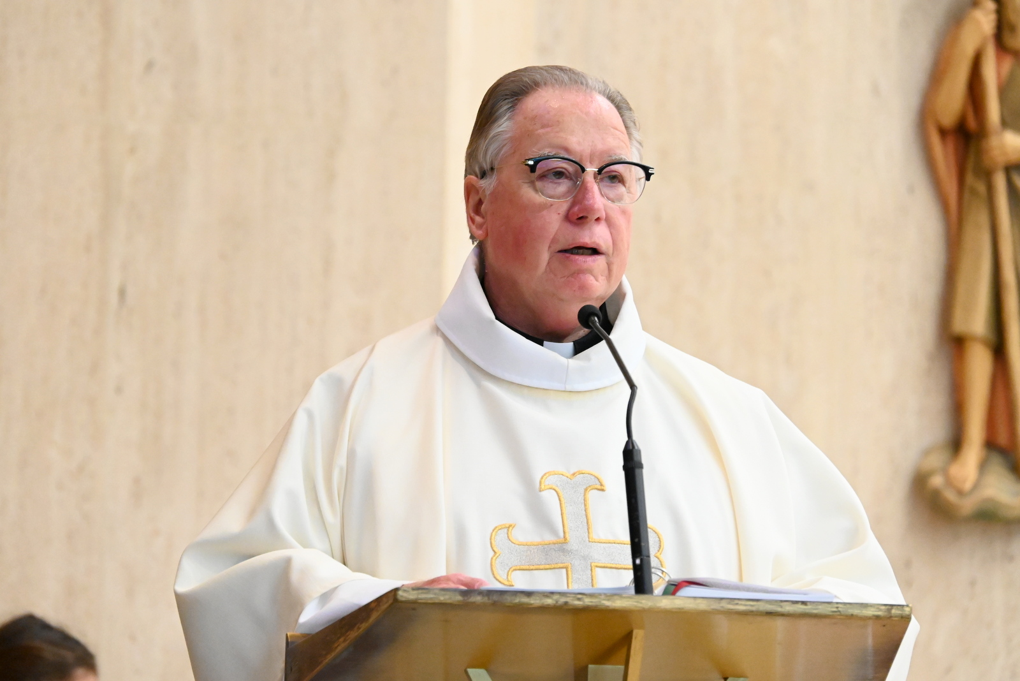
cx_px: 510
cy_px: 340
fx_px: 4960
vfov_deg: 7.9
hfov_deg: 11.7
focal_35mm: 175
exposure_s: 1/200
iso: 12800
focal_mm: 175
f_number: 6.3
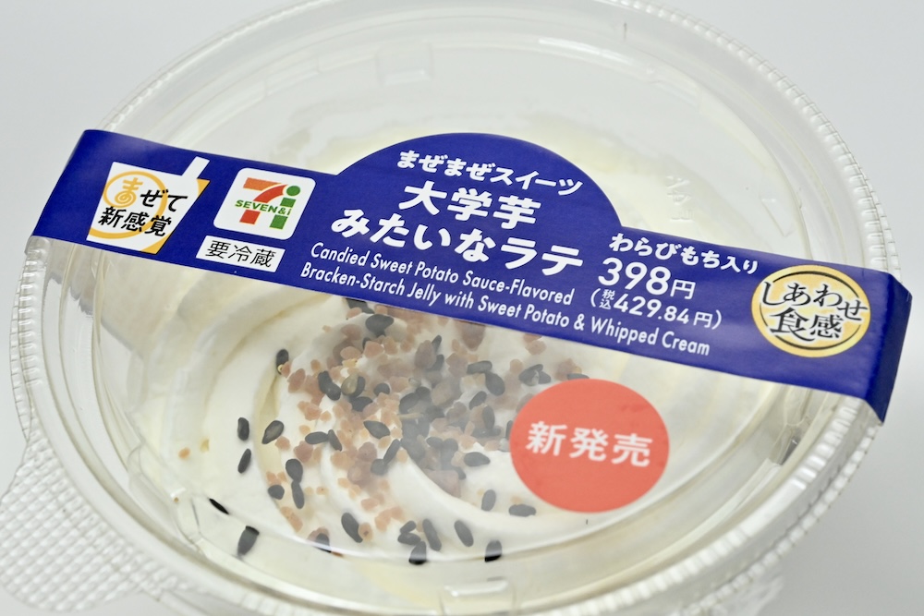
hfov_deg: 33.4
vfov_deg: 22.6
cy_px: 308
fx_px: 1540
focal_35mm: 60
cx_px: 462
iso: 6400
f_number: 16
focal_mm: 60
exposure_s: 1/80
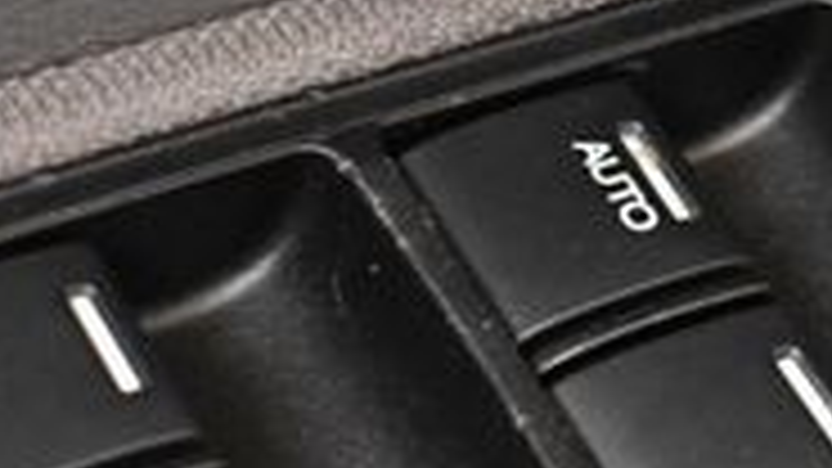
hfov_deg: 10.2
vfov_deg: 5.8
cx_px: 589
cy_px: 148
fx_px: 4632
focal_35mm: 210
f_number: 4.2
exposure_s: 1/60
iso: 3600
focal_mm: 29
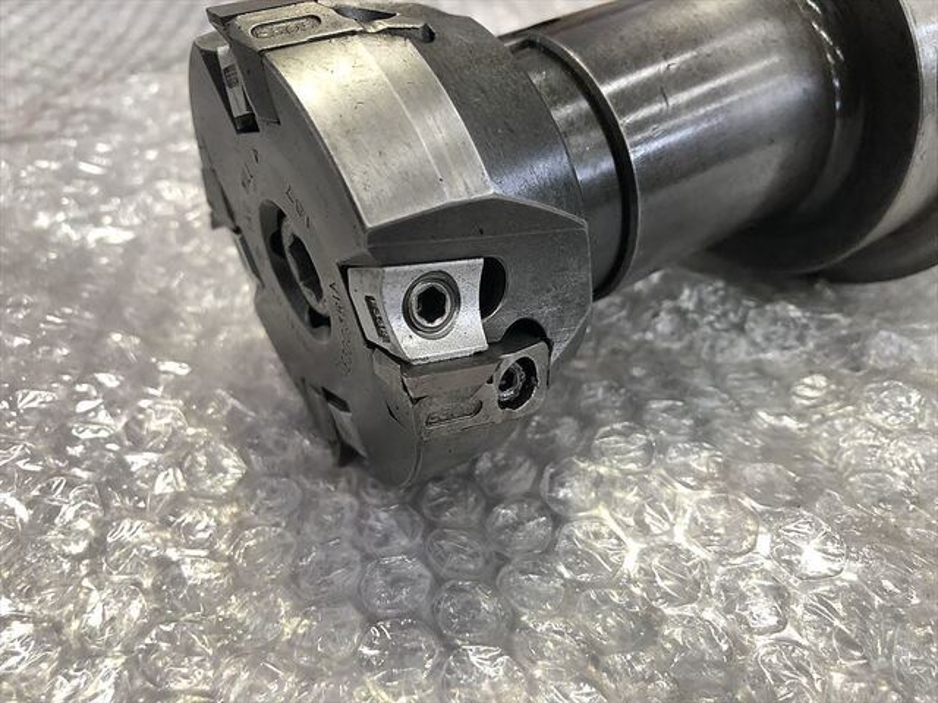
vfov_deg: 49.7
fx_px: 759
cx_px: 469
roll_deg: -0.7
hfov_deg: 63.4
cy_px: 352
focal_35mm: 28
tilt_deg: -40.2
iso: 32
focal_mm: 3.99
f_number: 1.8
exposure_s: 1/25
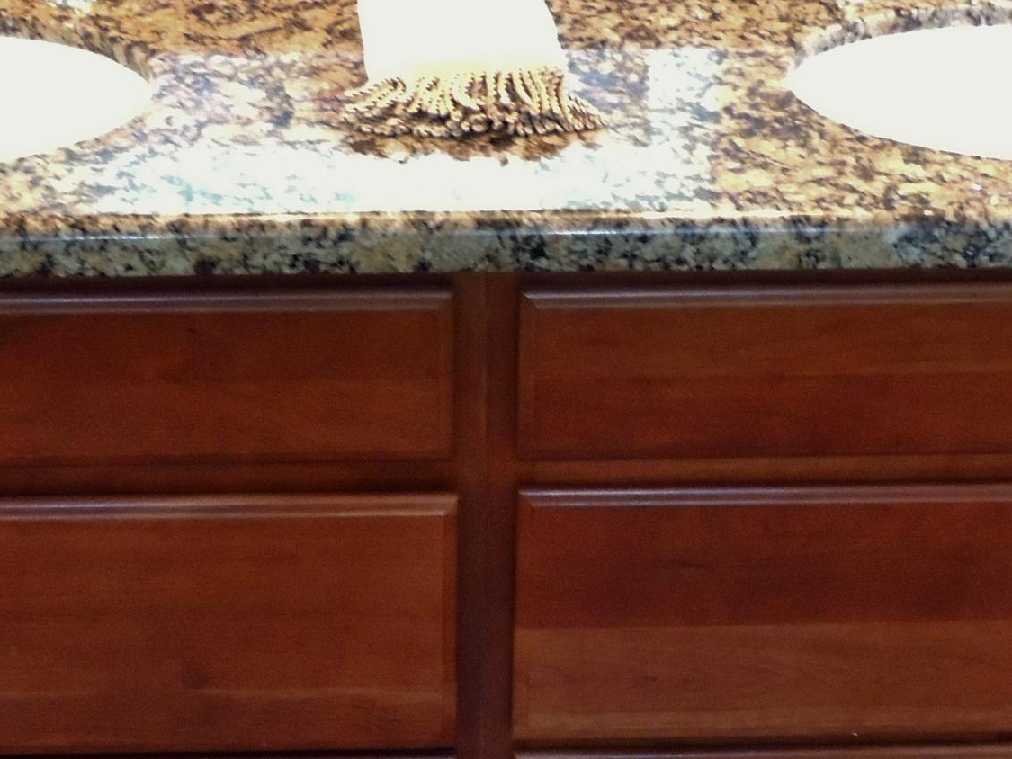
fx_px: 2573
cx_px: 462
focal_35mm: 88
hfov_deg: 22.2
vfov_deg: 16.6
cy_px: 684
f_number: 3.2
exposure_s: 1/6
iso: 800
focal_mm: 5.8
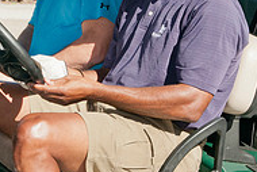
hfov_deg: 13.7
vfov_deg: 9.4
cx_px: -31
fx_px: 1043
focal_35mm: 146
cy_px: 39
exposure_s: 1/200
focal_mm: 32
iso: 400
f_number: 9
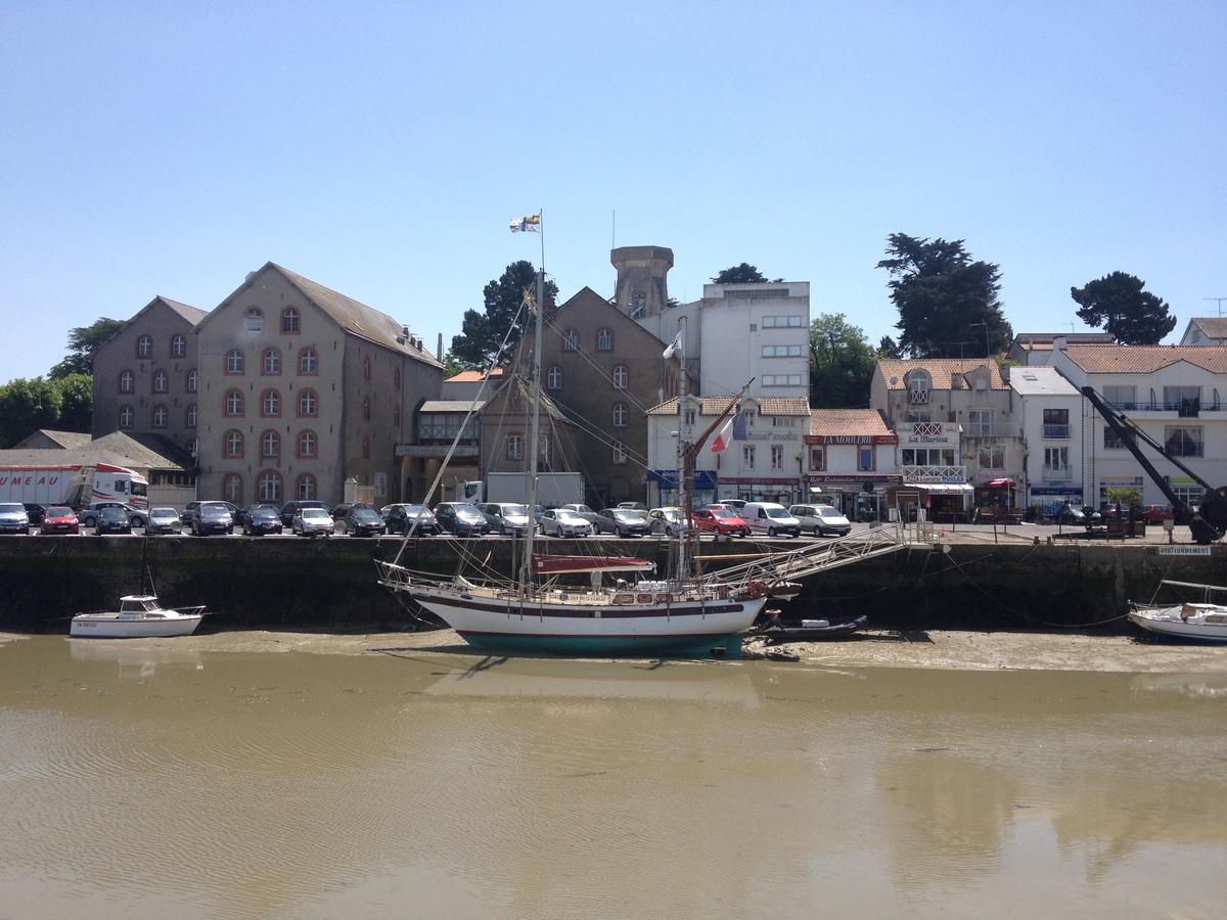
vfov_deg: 40.7
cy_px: 460
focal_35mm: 35
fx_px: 1241
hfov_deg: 52.6
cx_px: 614
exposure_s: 1/1577
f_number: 2.4
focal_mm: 4.28
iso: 50
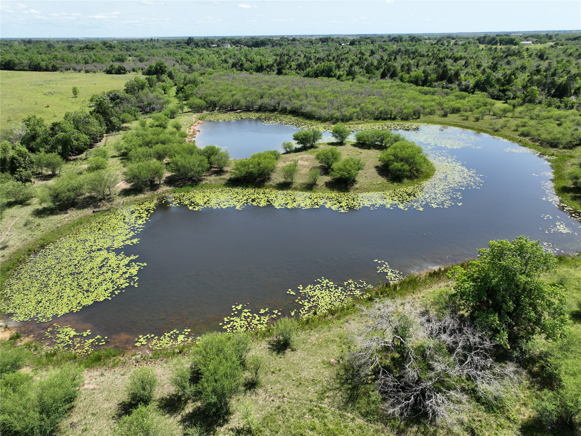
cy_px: 218
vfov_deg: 56.8
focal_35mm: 24
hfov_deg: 71.6
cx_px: 290
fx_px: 403
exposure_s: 1/1600
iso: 140
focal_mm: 12.29
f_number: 2.8
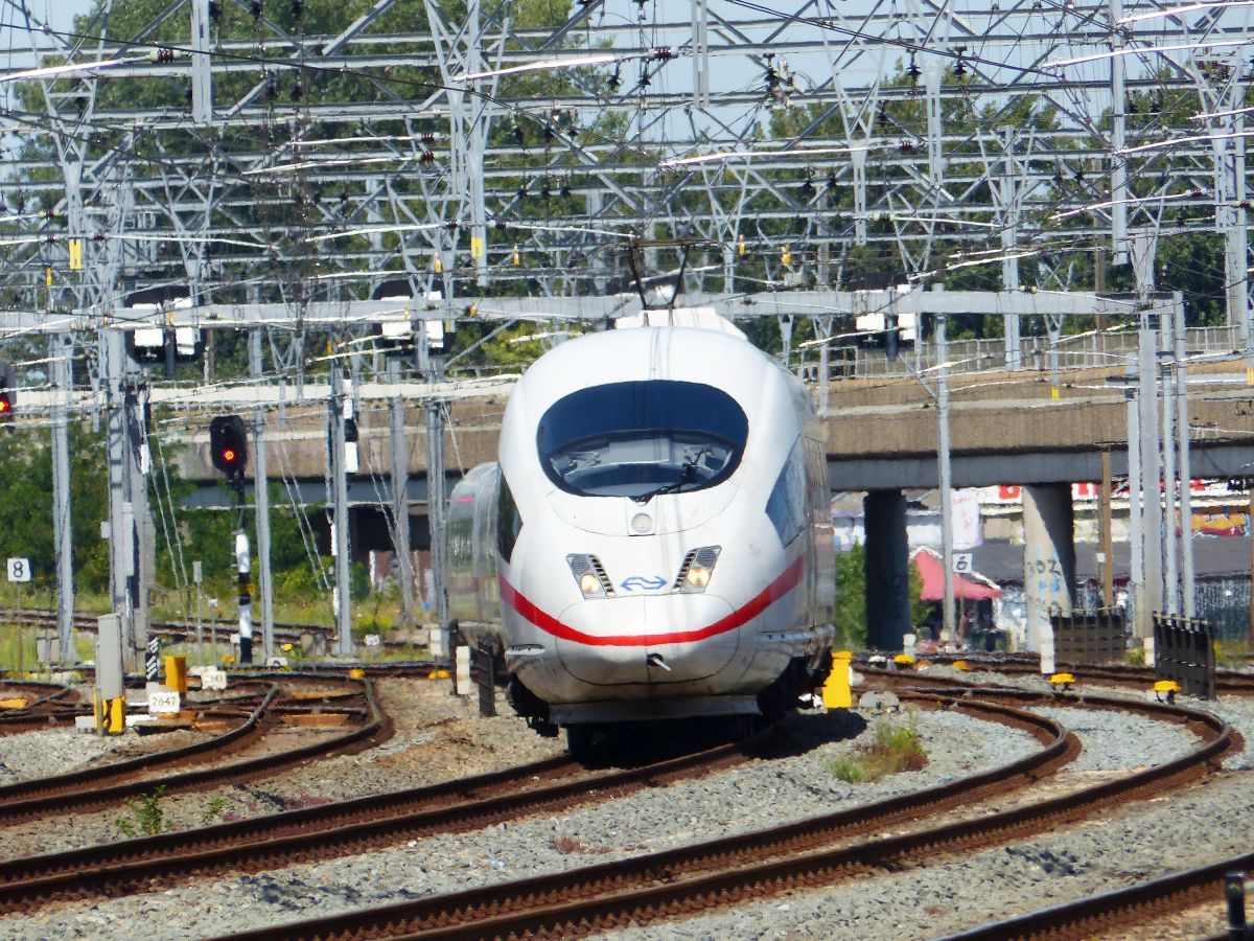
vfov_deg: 2.5
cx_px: 627
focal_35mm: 584
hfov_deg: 3.4
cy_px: 470
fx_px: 21156
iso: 100
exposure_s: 1/1300
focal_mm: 105.1
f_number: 4
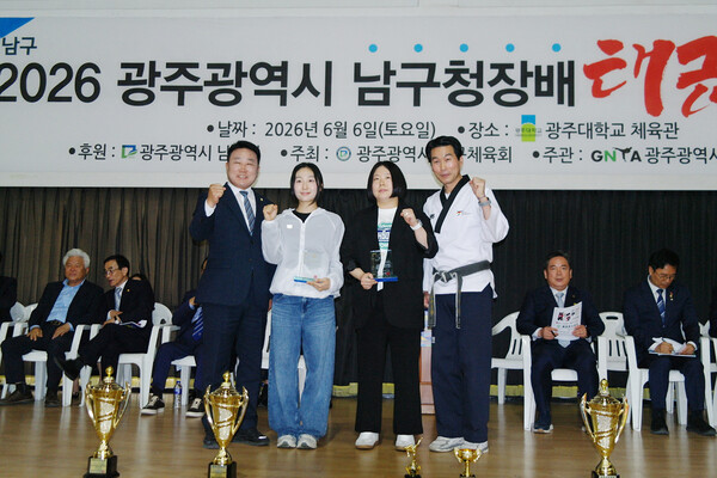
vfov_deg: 32.6
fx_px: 817
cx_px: 358
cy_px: 239
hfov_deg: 47.4
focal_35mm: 41
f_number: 4.3
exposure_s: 1/50
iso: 400
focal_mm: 27
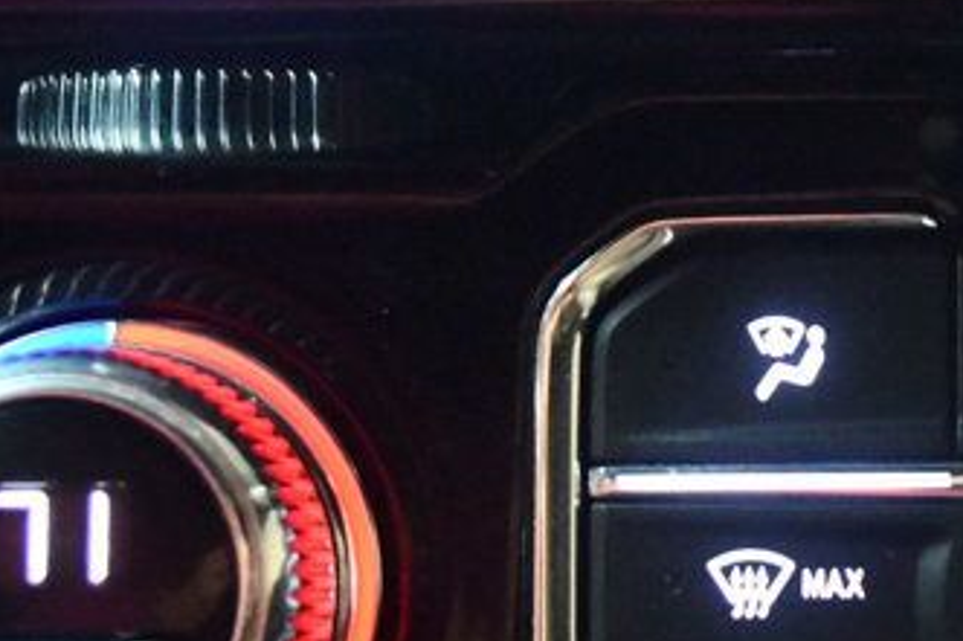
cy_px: 252
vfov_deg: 12.3
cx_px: 1062
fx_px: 2968
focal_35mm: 111
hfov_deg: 17.8
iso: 12800
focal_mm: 24
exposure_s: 1/20
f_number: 4
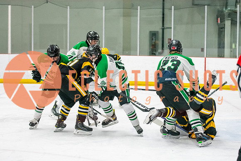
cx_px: 139
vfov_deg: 12.3
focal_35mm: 112
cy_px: 80
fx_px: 748
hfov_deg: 18.3
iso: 4000
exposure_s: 1/800
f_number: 2.8
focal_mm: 75
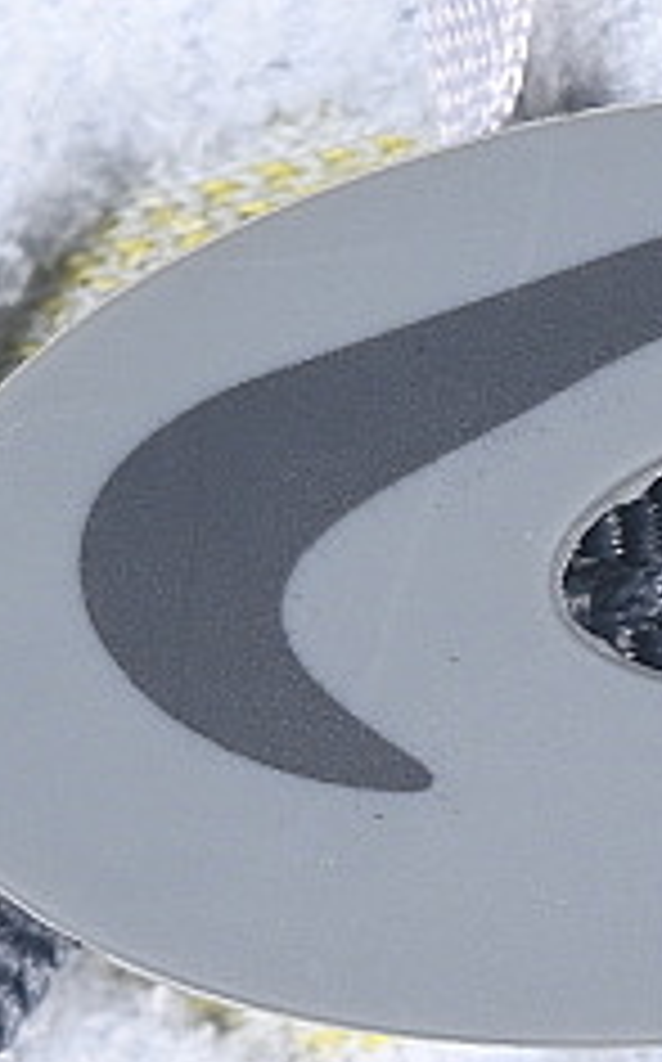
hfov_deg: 3.7
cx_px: 225
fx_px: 10128
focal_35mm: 350
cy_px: 594
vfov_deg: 6.0
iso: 160
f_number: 7.1
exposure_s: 1/80
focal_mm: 50
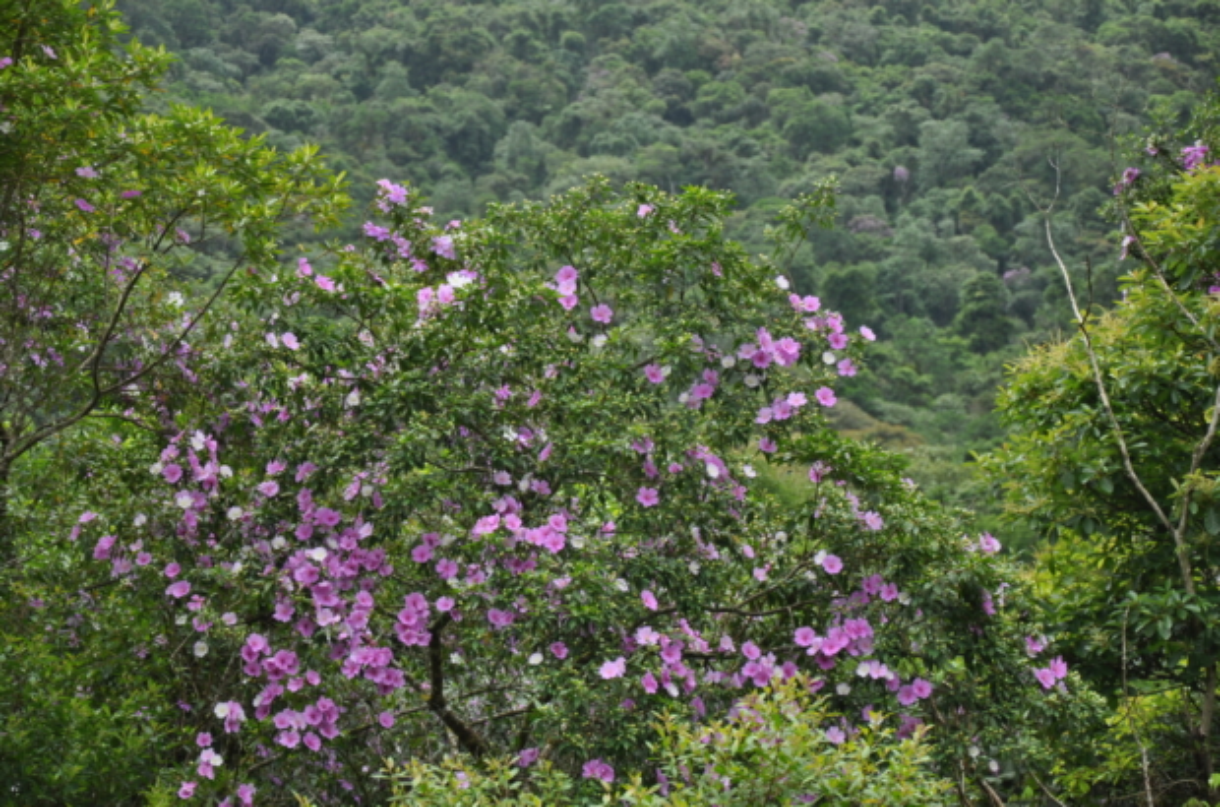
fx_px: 4056
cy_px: 404
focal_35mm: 120
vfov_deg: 11.4
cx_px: 610
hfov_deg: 17.1
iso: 200
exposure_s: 1/400
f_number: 5.6
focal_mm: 80
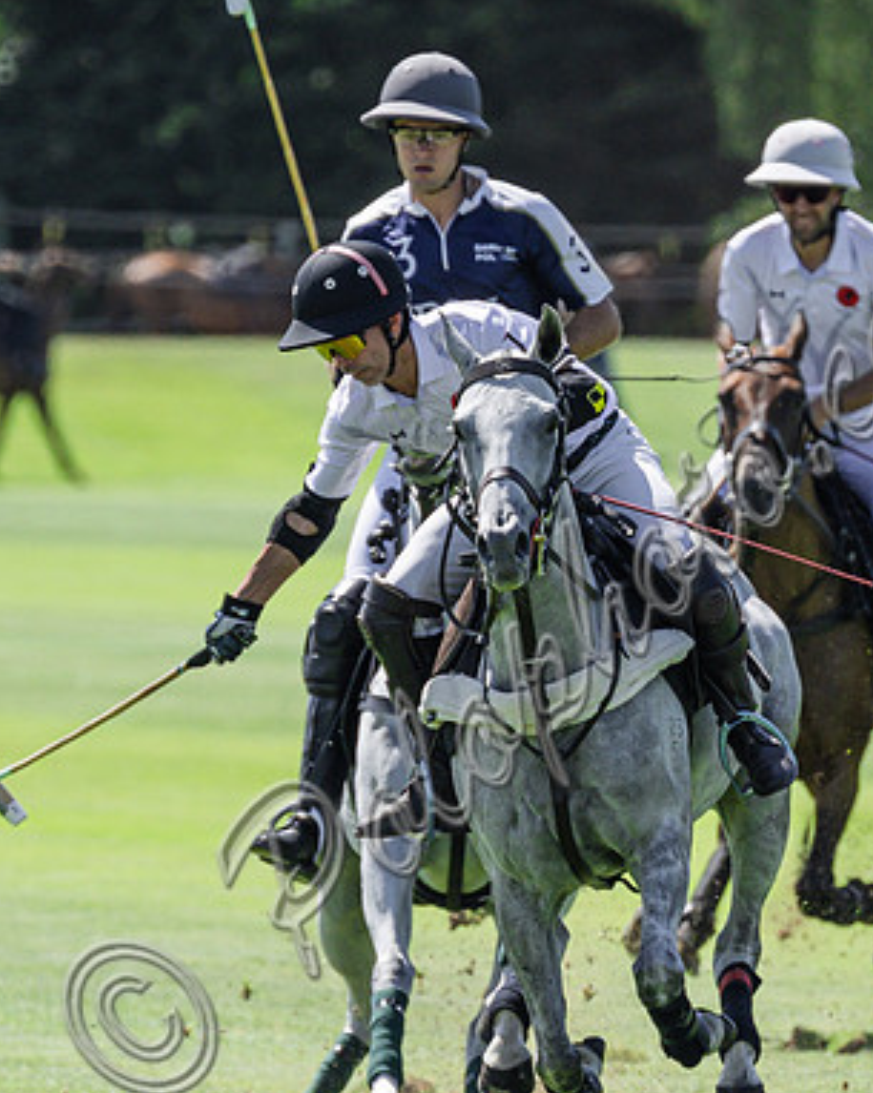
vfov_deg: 1.7
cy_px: 964
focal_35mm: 1115
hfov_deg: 1.4
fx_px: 36054
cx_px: 524
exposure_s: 1/1600
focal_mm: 340
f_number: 5.3
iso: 320
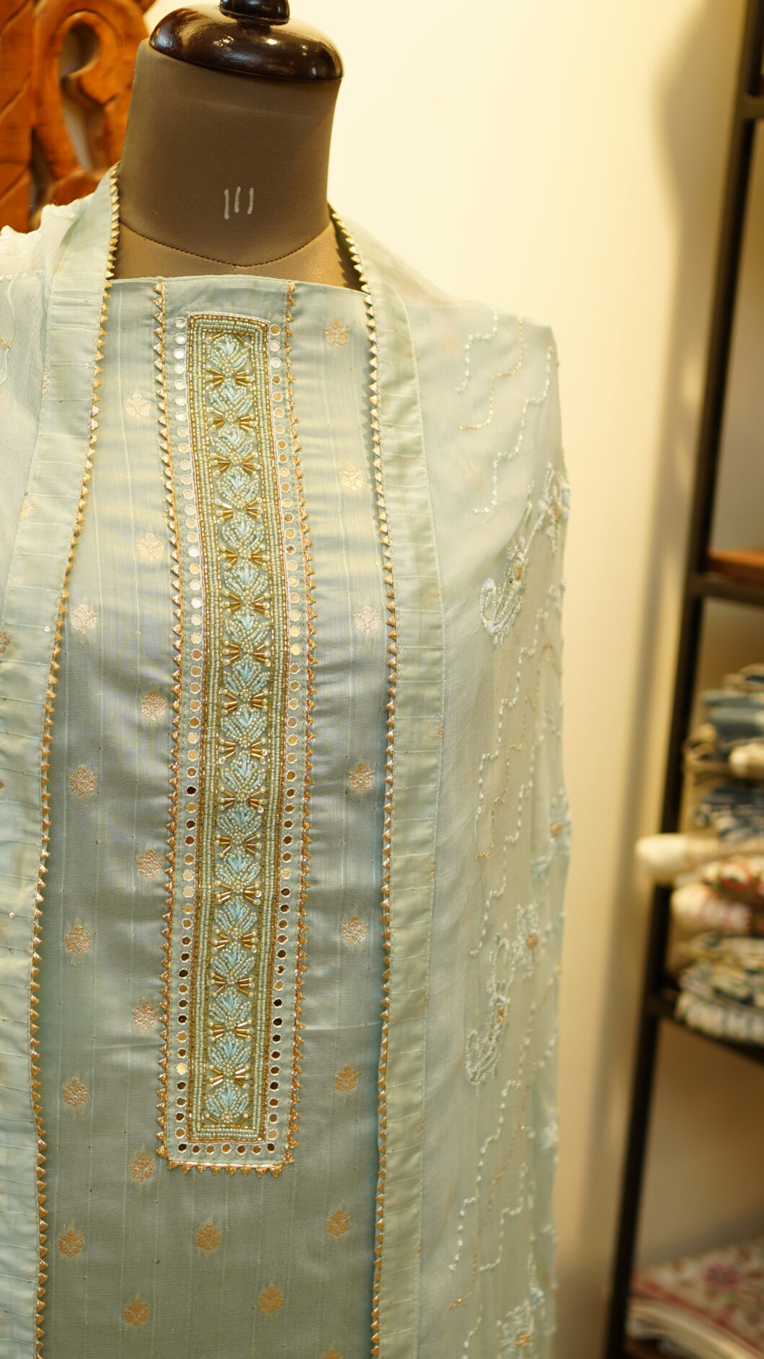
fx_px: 1800
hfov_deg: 23.8
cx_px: 212
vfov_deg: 41.2
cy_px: 769
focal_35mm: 50
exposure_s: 1/125
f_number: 2.2
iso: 160
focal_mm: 35
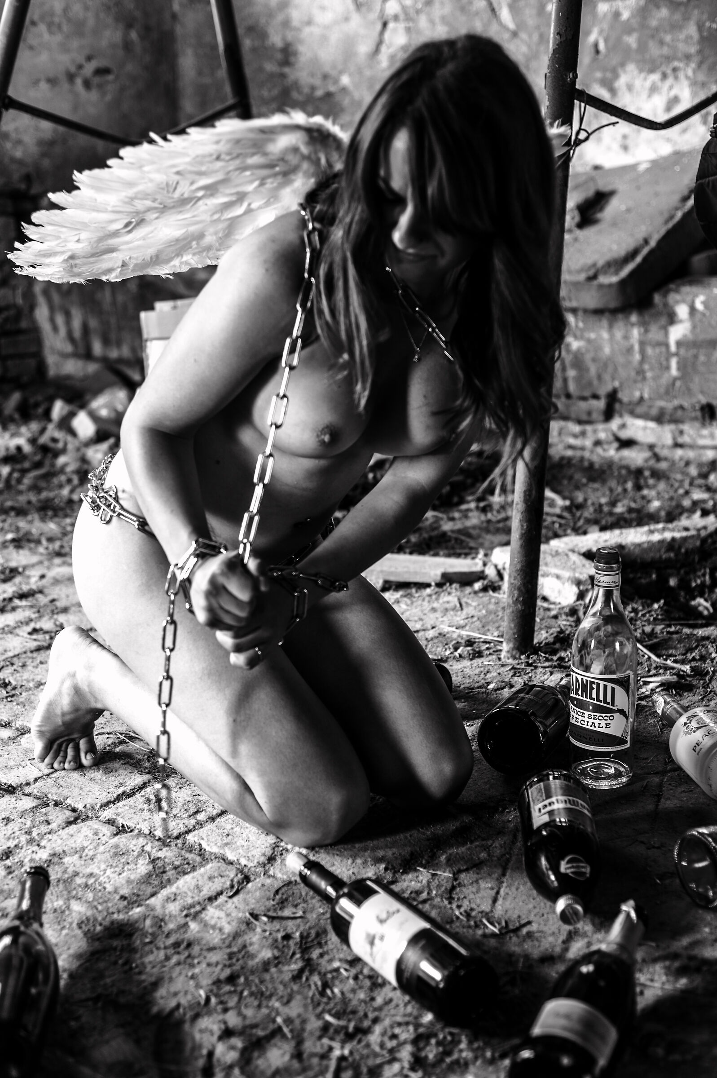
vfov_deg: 39.6
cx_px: 358
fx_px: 1496
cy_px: 539
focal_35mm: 50
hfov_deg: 27.0
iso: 200
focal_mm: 50
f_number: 2.8
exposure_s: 1/50
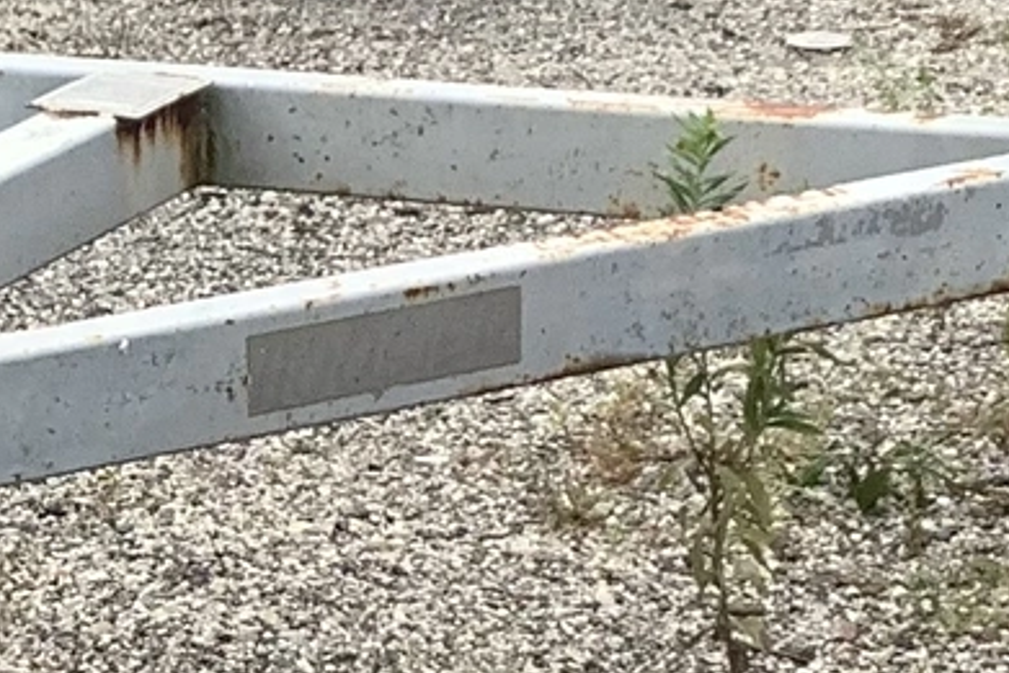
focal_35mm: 165
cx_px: -93
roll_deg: +0.0
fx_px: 4626
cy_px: 456
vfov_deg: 8.3
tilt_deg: -16.2
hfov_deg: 12.2
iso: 25
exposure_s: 1/622
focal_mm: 3.3
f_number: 2.4
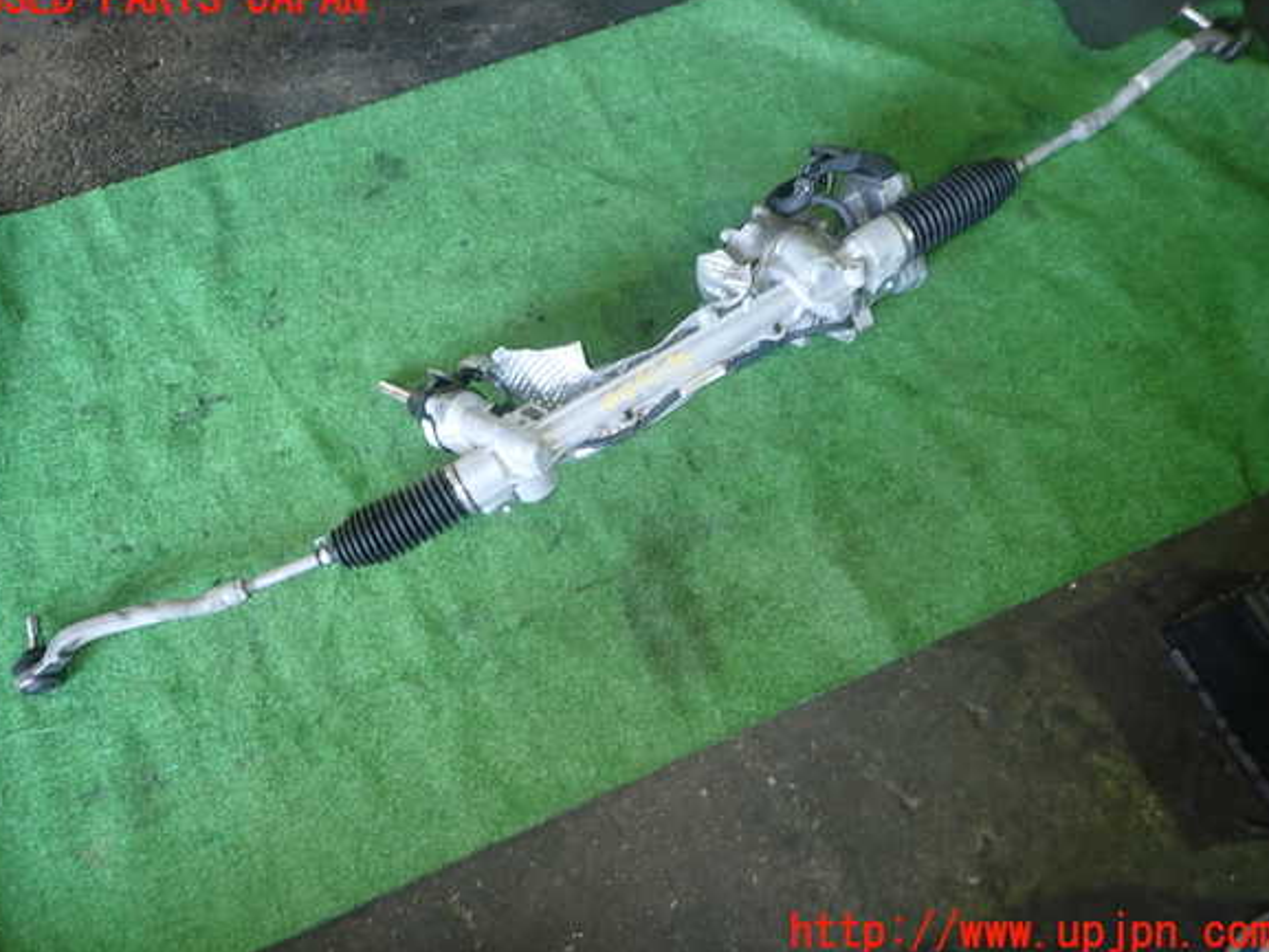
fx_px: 953
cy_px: 466
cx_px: 627
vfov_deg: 53.1
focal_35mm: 26
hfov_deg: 67.3
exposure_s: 1/30
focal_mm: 4.5
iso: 200
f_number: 2
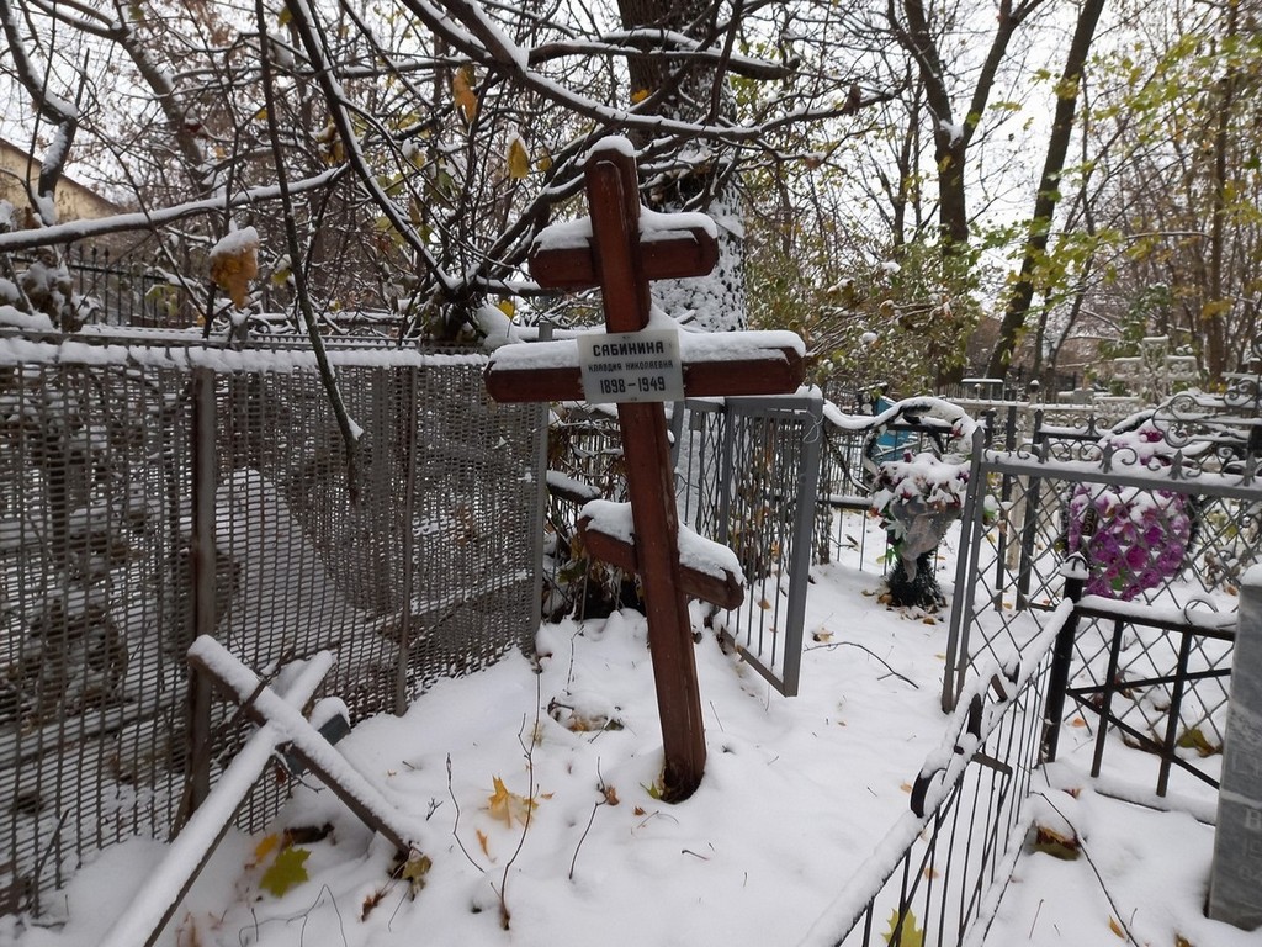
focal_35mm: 25
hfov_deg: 69.4
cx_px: 631
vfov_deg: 54.9
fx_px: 911
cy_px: 474
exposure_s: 1/50
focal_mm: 4.6
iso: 80
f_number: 2
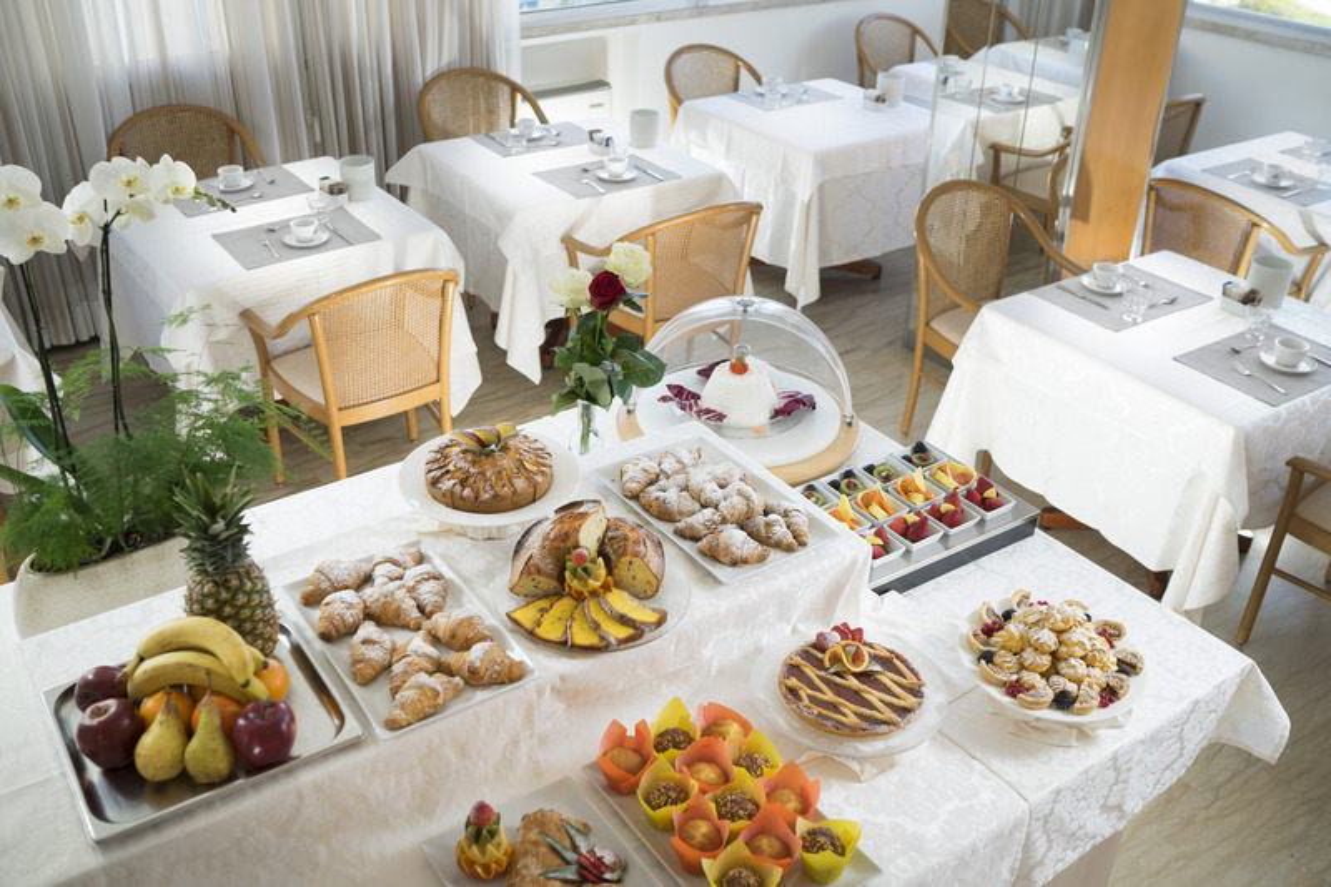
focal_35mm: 35
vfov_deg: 37.8
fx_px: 1294
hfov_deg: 54.4
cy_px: 444
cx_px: 666
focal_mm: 35
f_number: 3.5
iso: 100
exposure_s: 1/100
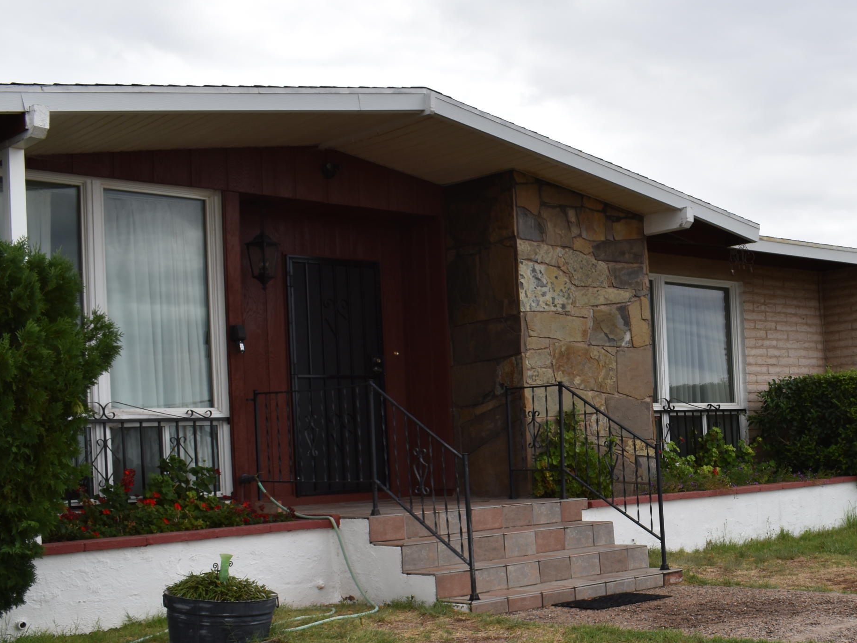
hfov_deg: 35.5
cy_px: 449
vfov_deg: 27.8
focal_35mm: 52
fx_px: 1287
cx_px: 700
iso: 100
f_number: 10
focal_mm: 22
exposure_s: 1/200
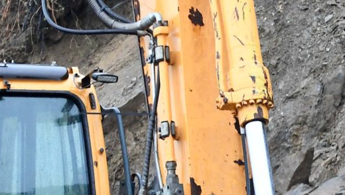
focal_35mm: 433
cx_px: 579
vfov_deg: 2.8
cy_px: -28
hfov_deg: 4.9
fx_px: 3963
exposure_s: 1/320
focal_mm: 70
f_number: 9
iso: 1600
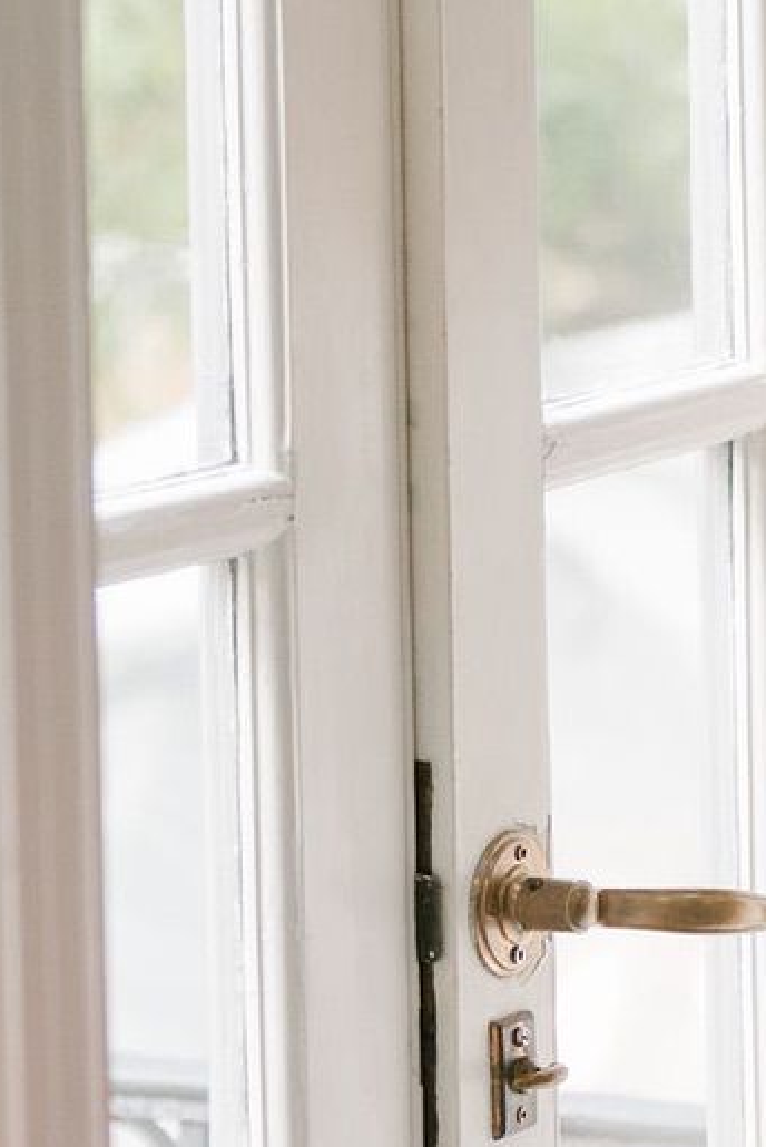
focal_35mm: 227
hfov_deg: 5.8
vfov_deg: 9.0
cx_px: 1891
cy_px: 236
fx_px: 7235
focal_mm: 39
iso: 800
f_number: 2
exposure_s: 1/400
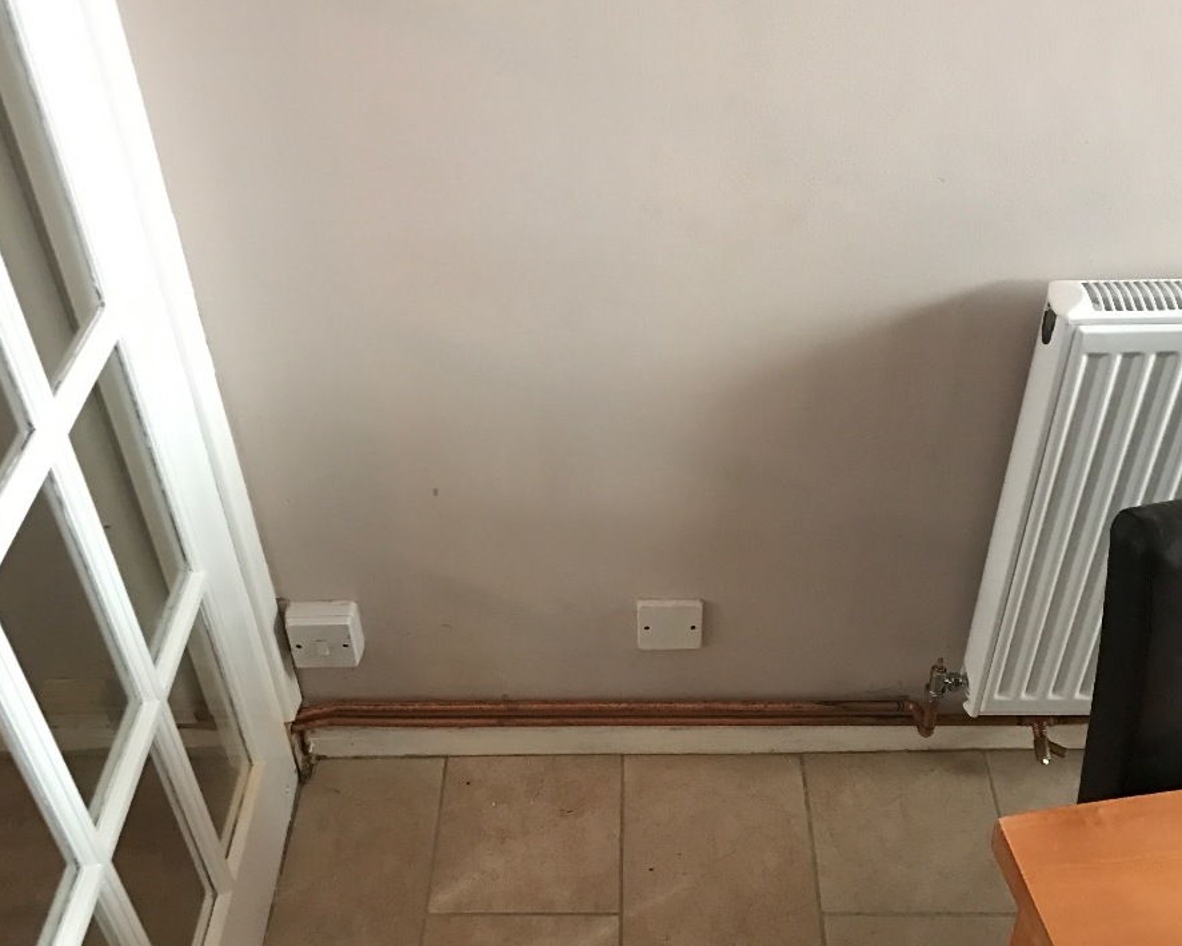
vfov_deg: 40.1
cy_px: 519
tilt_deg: -40.8
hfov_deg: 49.1
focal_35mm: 37
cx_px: 591
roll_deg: +3.7
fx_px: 1294
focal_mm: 3.99
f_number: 1.8
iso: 80
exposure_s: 1/17
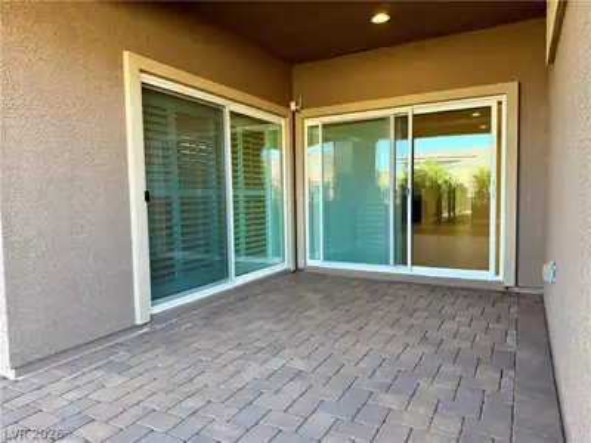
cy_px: 222
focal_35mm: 24
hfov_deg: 71.6
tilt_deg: -4.5
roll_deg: +1.5
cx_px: 296
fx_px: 410
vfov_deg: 56.8
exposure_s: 1/228
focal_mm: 6.76
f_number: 1.78
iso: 200
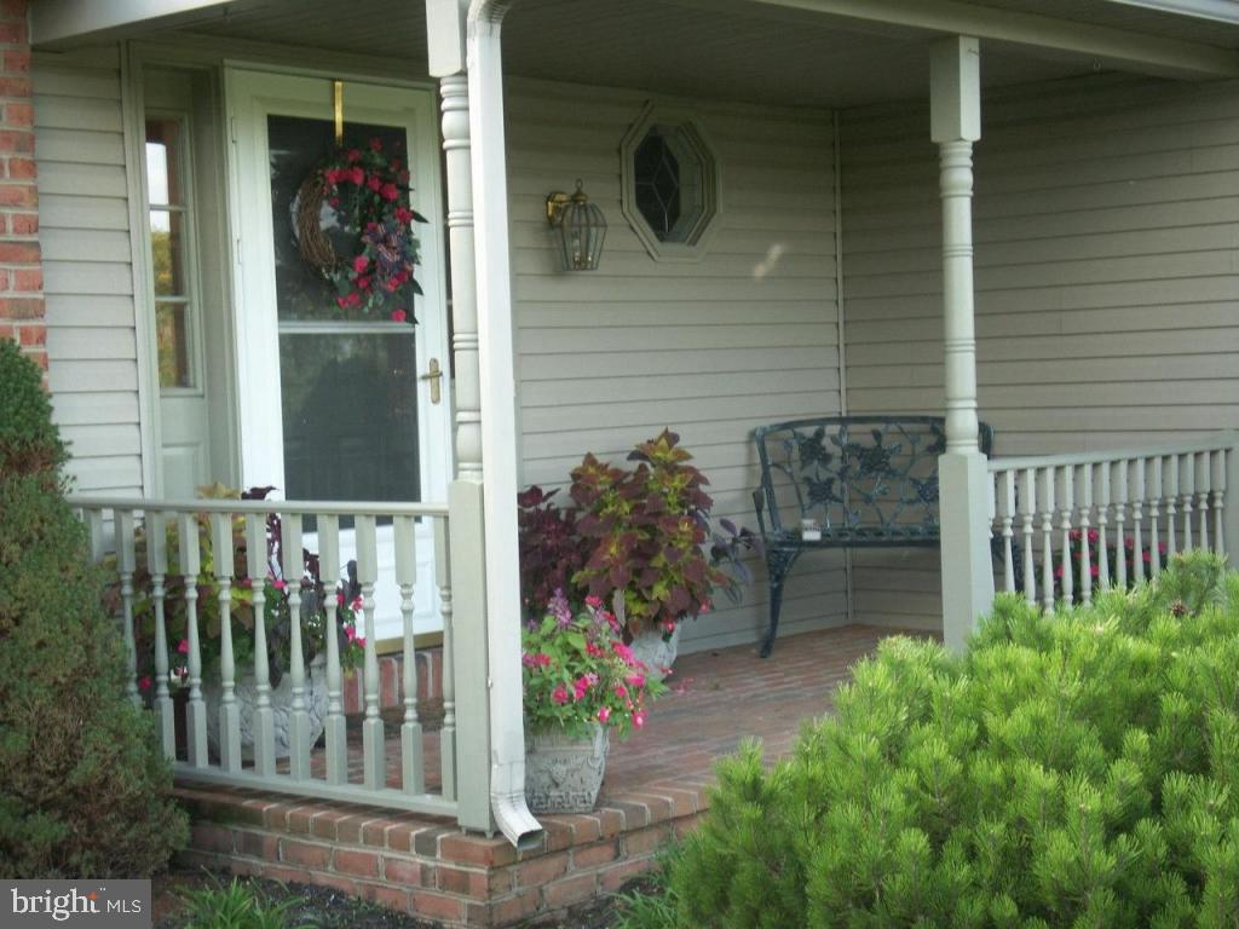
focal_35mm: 54
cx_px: 620
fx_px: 1933
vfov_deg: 27.0
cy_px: 464
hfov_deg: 35.5
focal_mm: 11.5
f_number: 3.5
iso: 50
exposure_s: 1/50
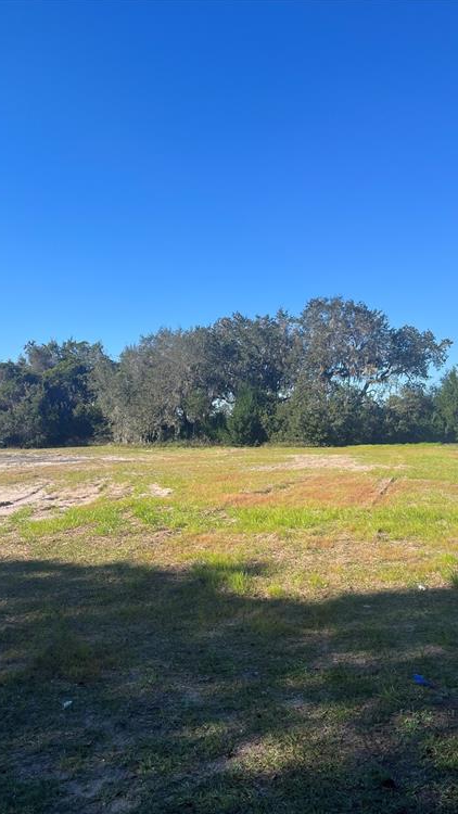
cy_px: 415
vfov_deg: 66.1
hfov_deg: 40.1
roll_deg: -0.6
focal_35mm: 29
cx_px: 251
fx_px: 626
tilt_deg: +0.1
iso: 50
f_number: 1.6
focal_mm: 5.1
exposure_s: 1/2410
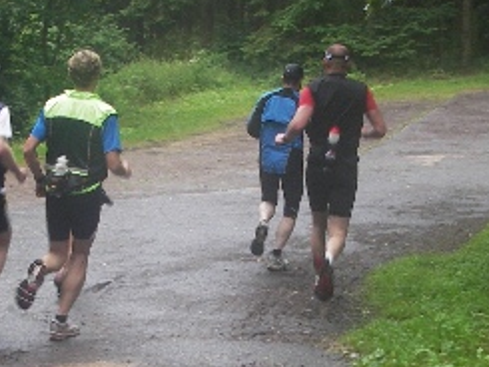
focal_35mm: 62
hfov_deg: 31.2
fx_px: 876
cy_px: 211
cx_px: 224
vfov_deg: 23.6
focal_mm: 6.3
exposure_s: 1/40
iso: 50
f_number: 3.3
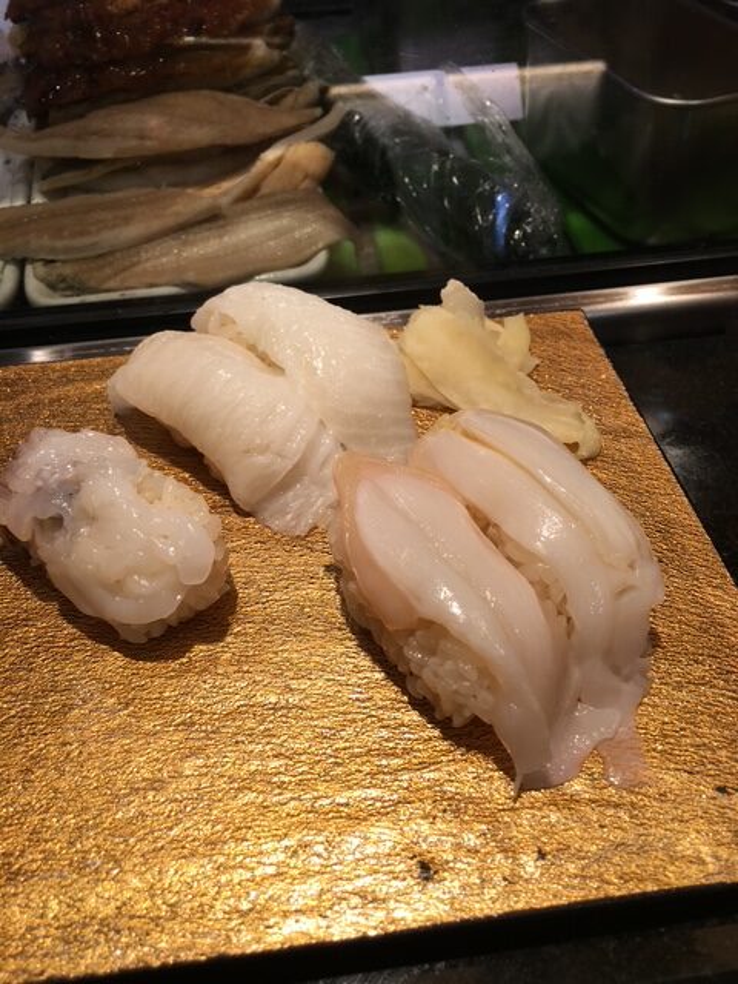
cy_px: 492
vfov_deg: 61.7
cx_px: 369
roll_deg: +2.5
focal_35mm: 29
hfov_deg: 48.2
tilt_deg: -43.7
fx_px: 824
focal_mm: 4.15
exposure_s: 1/115
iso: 25
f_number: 2.2
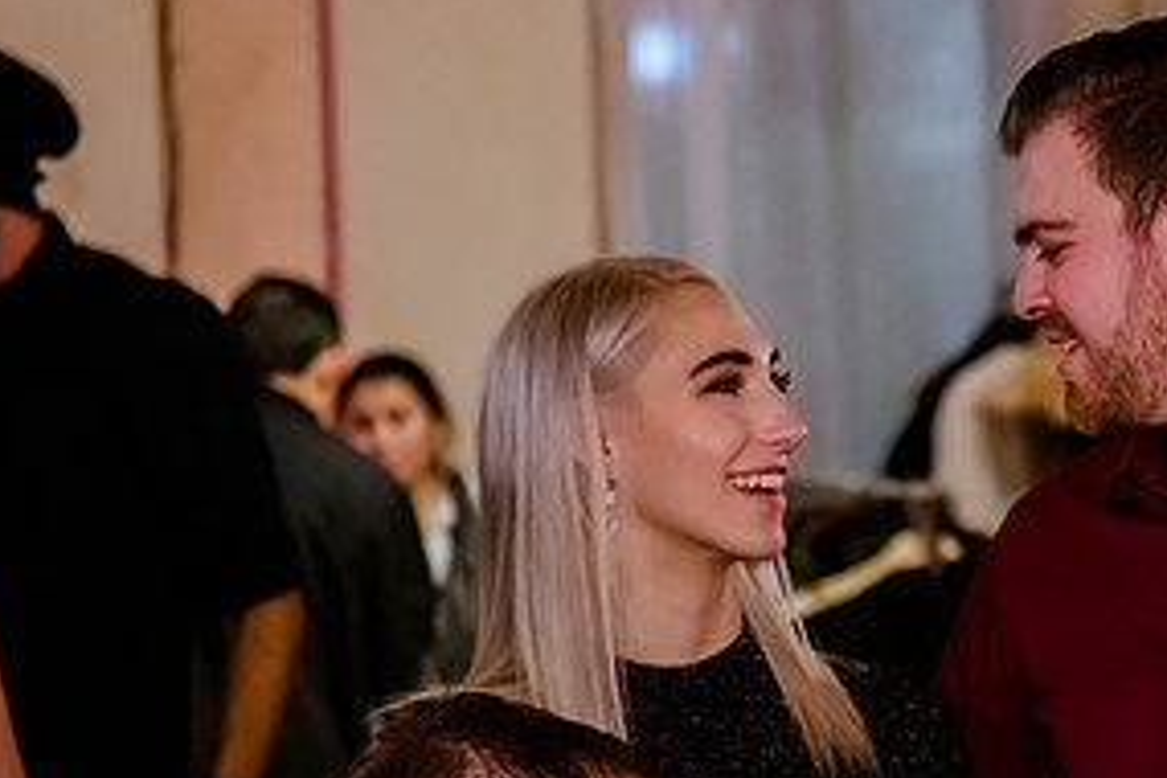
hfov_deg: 12.6
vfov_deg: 8.5
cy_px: 397
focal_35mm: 162
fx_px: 5251
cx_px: 995
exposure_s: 1/200
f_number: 2.8
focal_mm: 70
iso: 5000
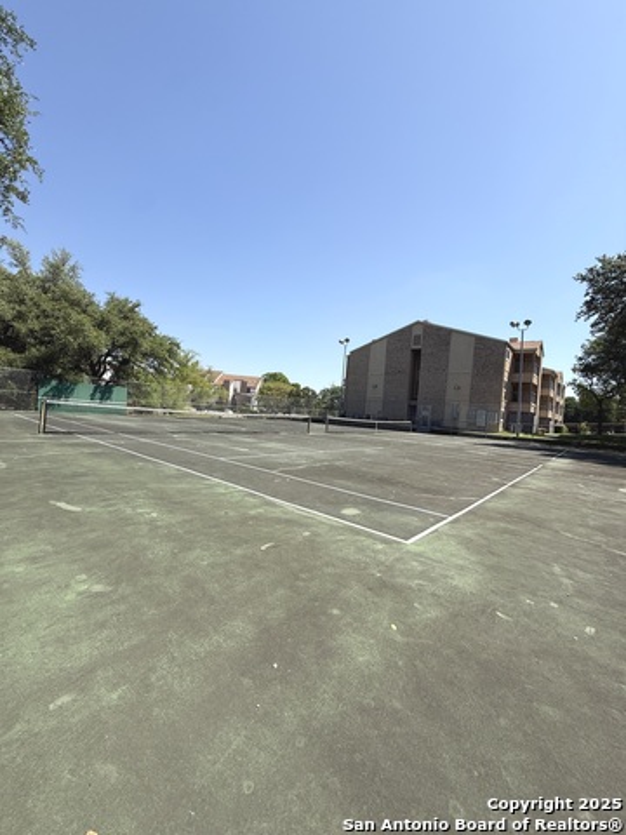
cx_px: 313
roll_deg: -3.9
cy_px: 418
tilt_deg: +0.5
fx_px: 338
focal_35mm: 14
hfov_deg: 85.7
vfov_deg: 102.1
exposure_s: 1/1901
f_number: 2.2
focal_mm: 2.22
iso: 50
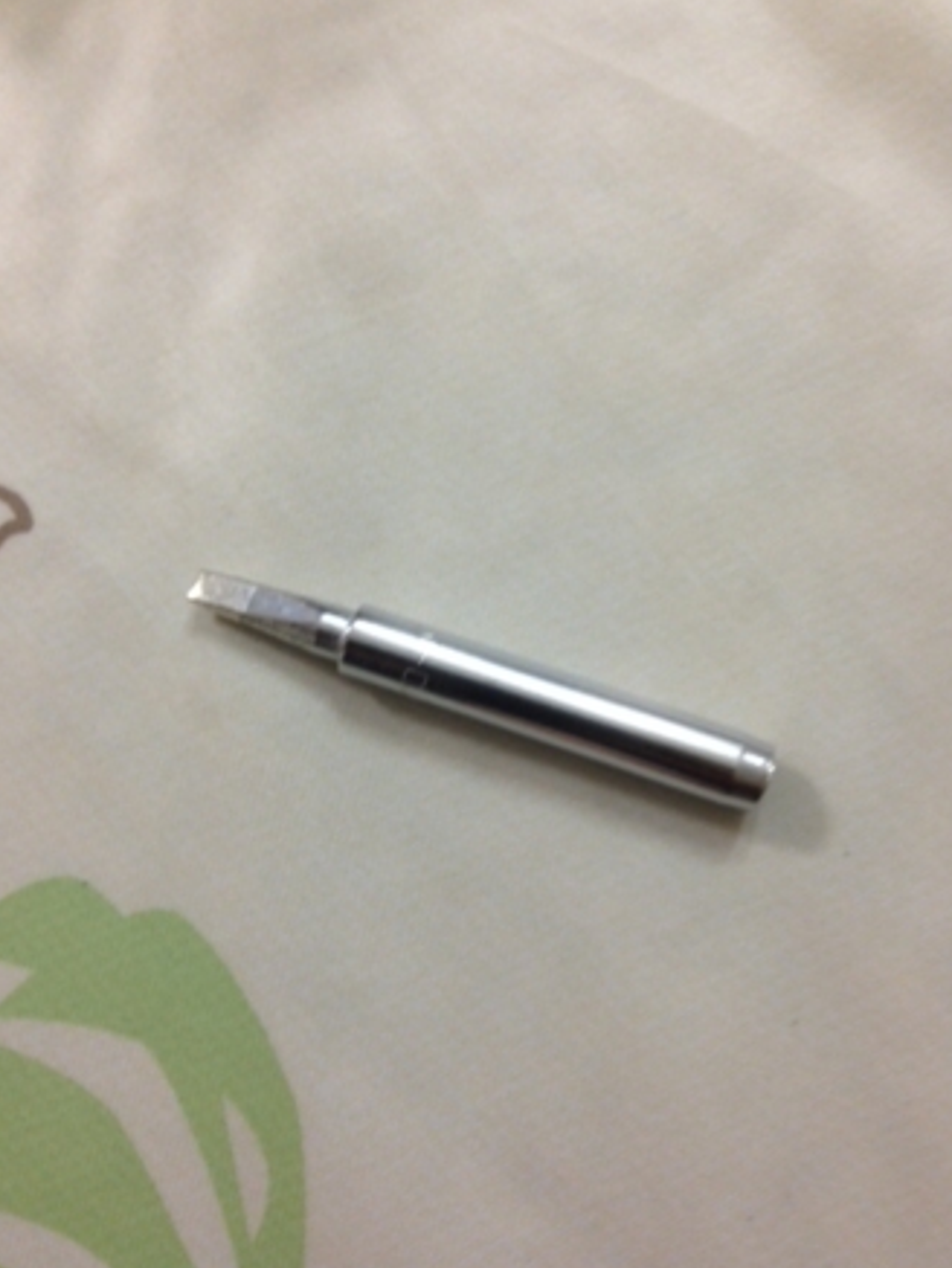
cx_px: 476
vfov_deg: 53.9
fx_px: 1246
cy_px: 630
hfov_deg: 41.8
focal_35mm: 34
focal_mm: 4.13
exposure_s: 1/20
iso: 80
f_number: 2.4
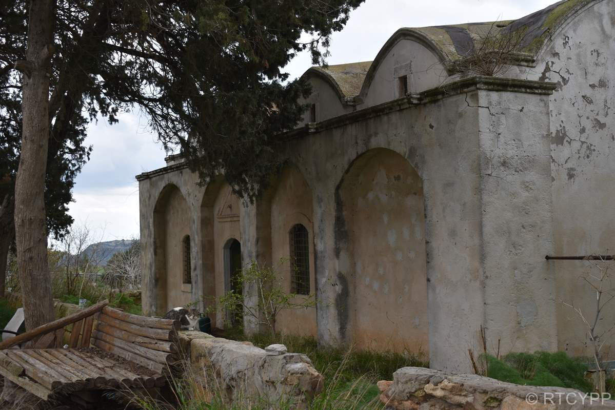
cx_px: 308
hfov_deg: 42.3
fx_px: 795
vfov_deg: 29.0
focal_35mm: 46
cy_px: 205
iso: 100
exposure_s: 1/200
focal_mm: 31
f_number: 6.3
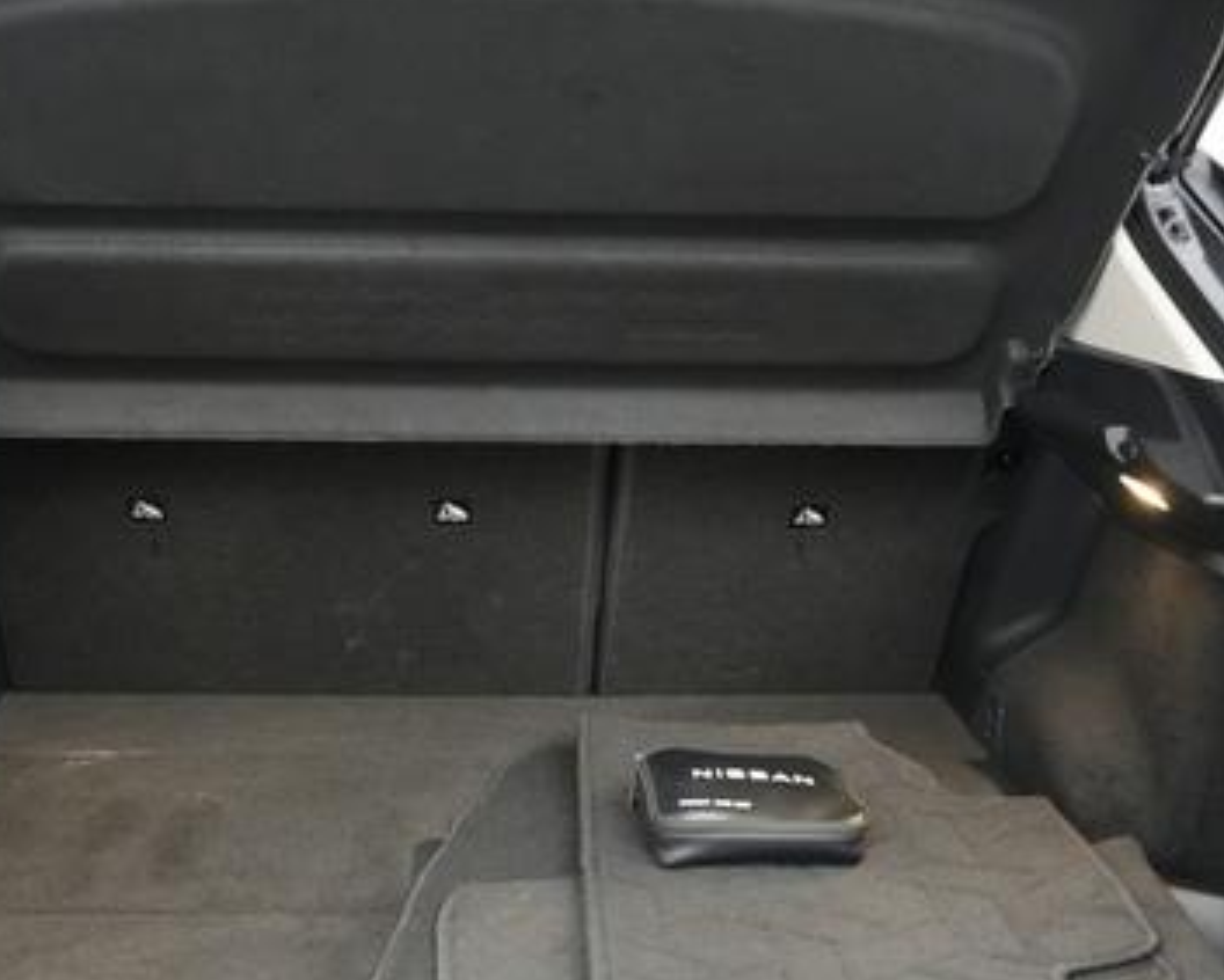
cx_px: 508
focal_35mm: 46
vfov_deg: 32.2
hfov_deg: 40.2
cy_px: 726
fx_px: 1667
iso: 10000
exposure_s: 1/160
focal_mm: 27
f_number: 2.8
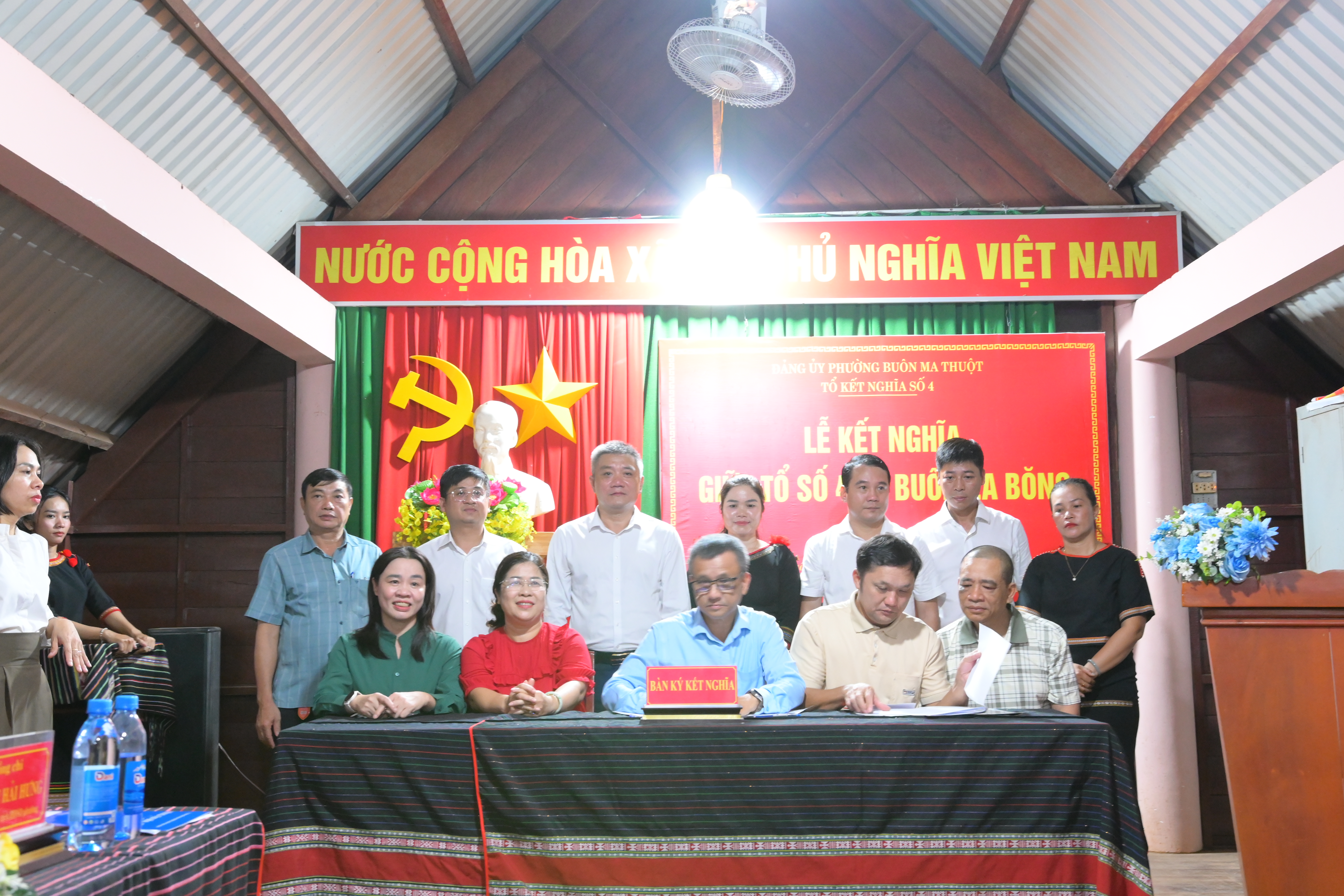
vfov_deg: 31.9
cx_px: 672
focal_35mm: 42
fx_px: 1568
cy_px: 448
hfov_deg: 46.4
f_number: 5
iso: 3200
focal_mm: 28
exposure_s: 1/20
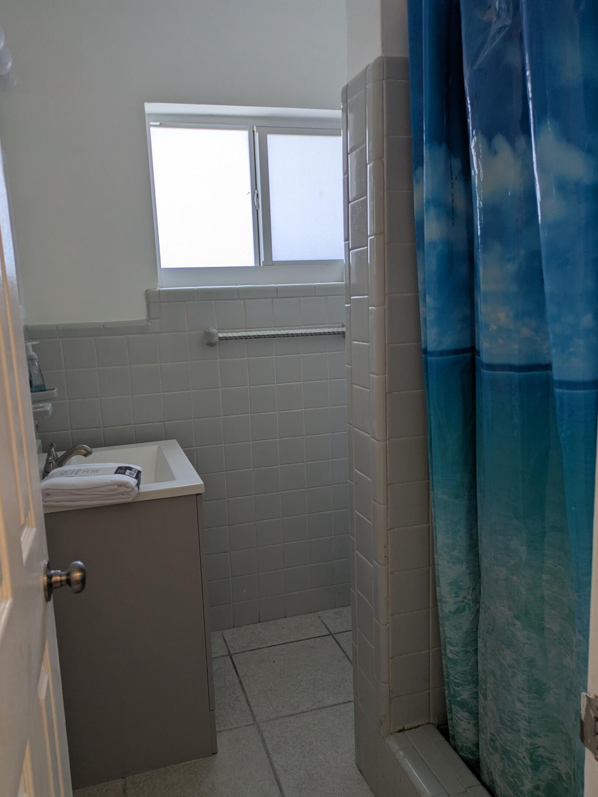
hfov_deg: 51.3
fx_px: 622
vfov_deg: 65.3
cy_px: 410
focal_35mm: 27
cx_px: 282
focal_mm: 5.43
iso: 75
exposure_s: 1/120
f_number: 1.89
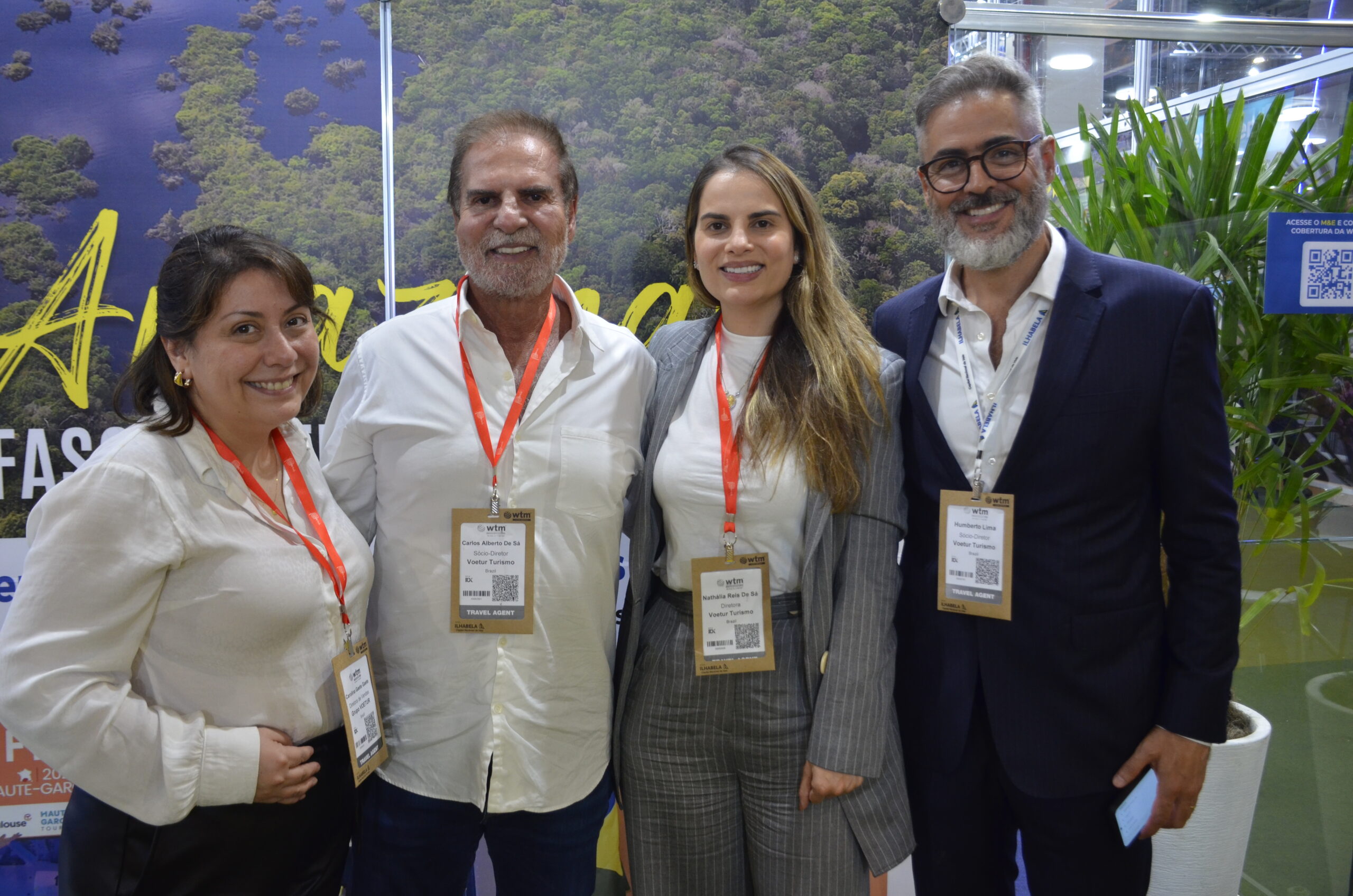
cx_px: 676
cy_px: 448
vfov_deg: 39.8
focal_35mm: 33
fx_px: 1238
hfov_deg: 57.3
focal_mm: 22
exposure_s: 1/60
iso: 720
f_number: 4
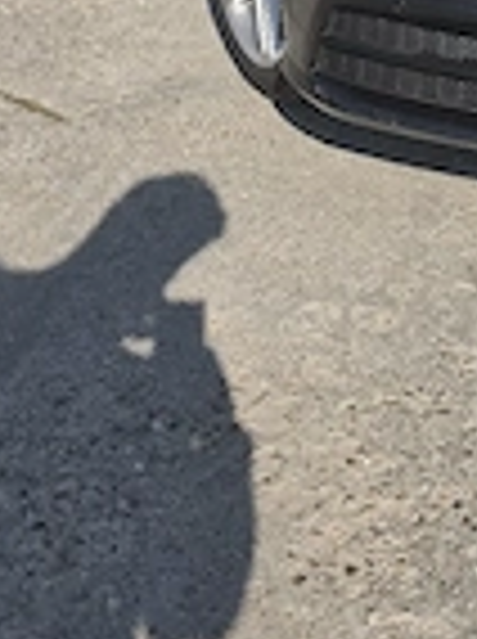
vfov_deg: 27.4
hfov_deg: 21.5
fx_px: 1198
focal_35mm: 65
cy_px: -58
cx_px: 504
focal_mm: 6.5
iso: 64
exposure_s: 1/10000
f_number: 1.4
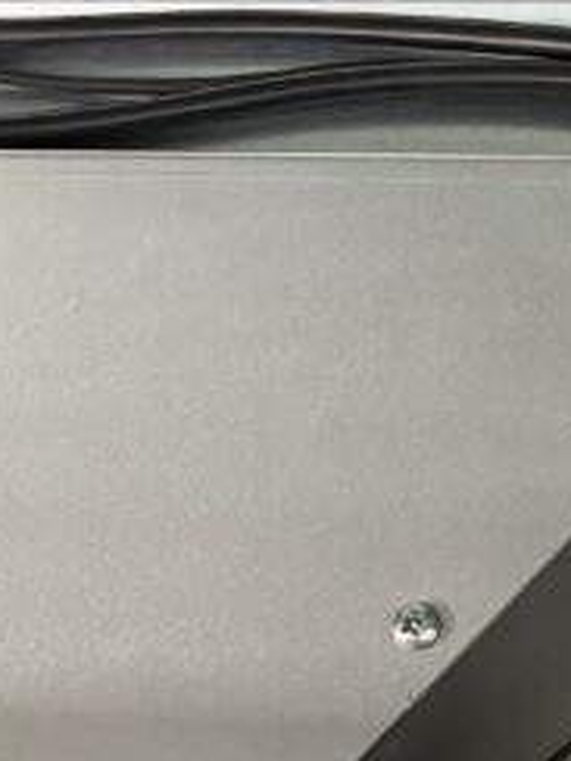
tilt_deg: -52.9
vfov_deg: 17.9
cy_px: 193
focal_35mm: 109
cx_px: 1133
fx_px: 2397
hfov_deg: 12.1
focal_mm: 5.96
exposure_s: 1/60
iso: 400
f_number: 1.6
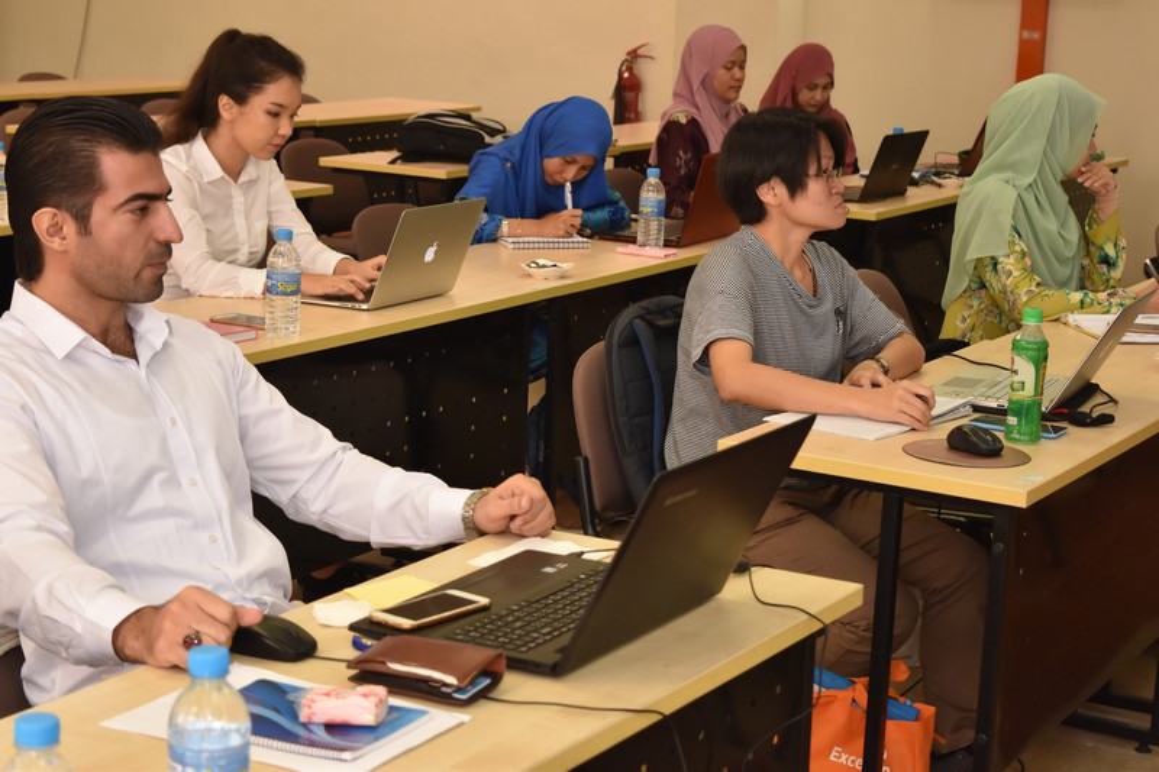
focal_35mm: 72
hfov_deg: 28.1
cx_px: 580
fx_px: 2317
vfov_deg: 18.9
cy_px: 386
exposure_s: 1/200
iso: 1100
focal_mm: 48
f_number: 5.3
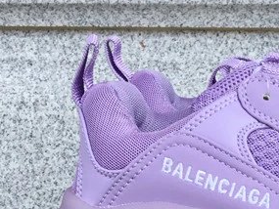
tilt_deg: -18.7
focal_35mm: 98
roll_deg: +0.5
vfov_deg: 14.1
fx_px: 790
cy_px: 320
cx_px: 281
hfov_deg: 19.4
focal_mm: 3.3
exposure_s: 1/273
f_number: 2.4
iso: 25
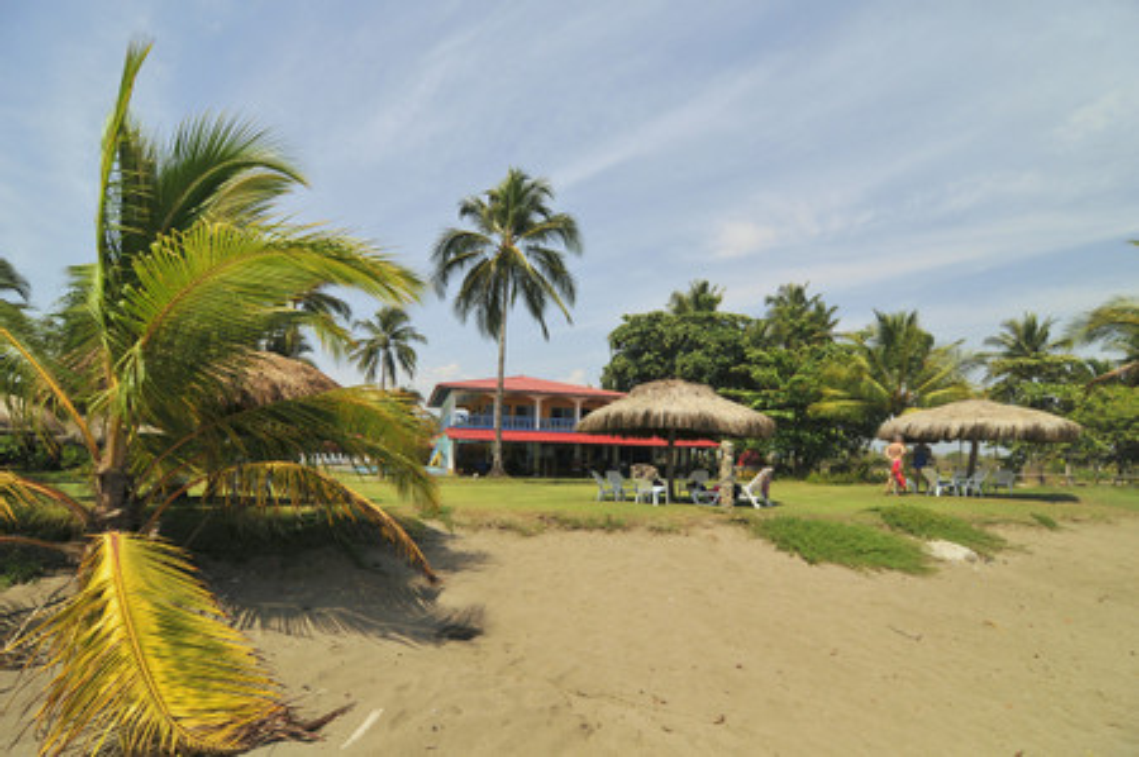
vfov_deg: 71.9
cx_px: 570
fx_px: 521
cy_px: 378
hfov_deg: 95.0
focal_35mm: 16
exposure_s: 1/5000
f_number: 5.6
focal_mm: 11
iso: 500
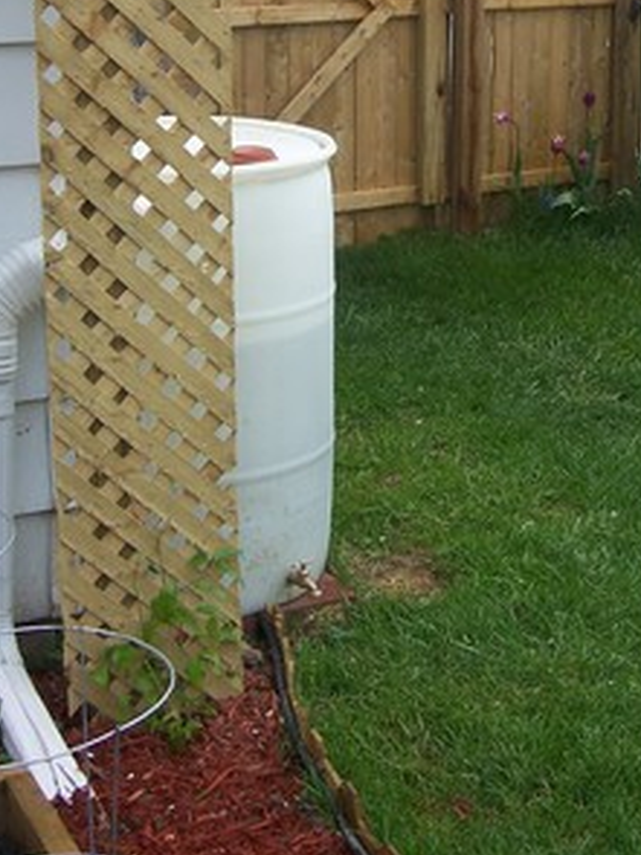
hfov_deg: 22.2
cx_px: 384
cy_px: 87
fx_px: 1631
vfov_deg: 28.3
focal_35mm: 66
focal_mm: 6
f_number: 3
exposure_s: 1/500
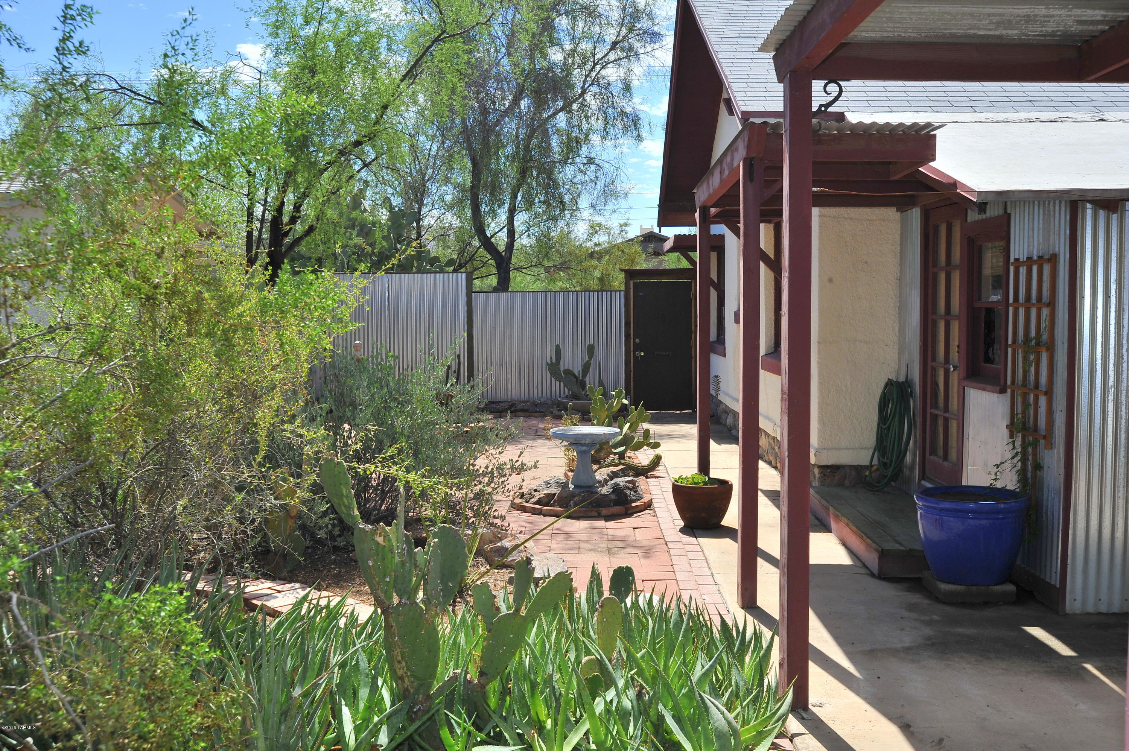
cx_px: 564
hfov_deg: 54.5
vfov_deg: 37.8
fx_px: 1097
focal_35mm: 35
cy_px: 376
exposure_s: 1/320
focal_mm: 35
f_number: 14
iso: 320
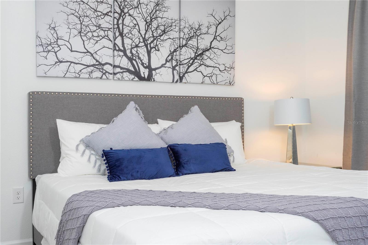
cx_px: 184
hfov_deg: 49.6
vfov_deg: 34.2
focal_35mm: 39
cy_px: 122
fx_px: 399
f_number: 20
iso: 1000
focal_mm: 39
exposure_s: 1/15
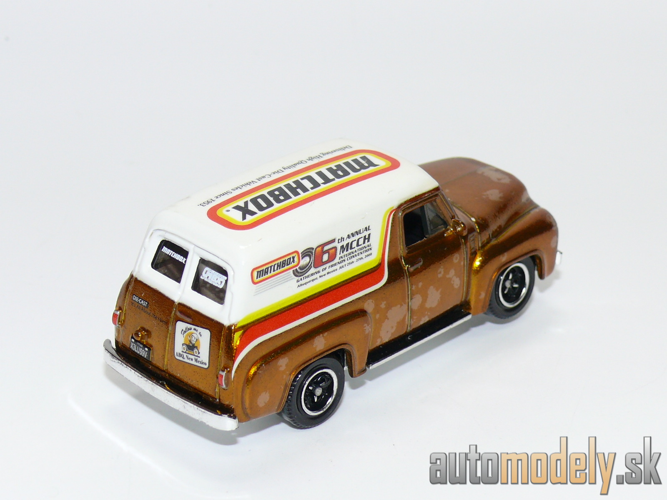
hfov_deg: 19.3
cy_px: 250
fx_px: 1965
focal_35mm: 102
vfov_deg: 14.5
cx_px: 334
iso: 100
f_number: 4
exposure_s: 1/30
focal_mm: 13.3
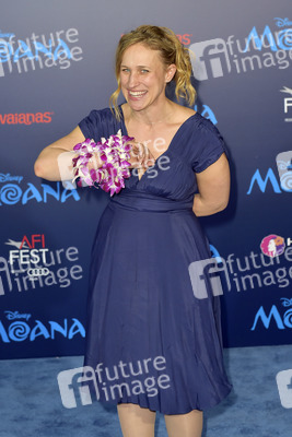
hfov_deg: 19.5
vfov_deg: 28.8
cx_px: 146
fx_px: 851
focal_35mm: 70
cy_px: 218
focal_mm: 70
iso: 400
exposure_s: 1/320
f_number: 4.5
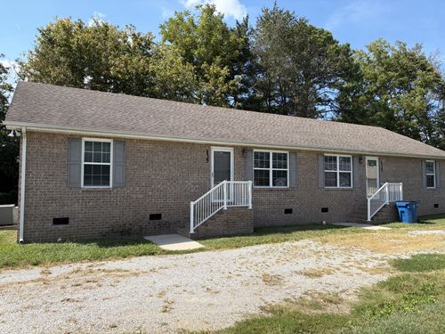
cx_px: 222
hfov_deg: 67.3
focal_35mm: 26
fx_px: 334
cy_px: 167
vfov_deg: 53.1
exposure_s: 1/2639
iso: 50
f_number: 1.6
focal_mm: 5.96
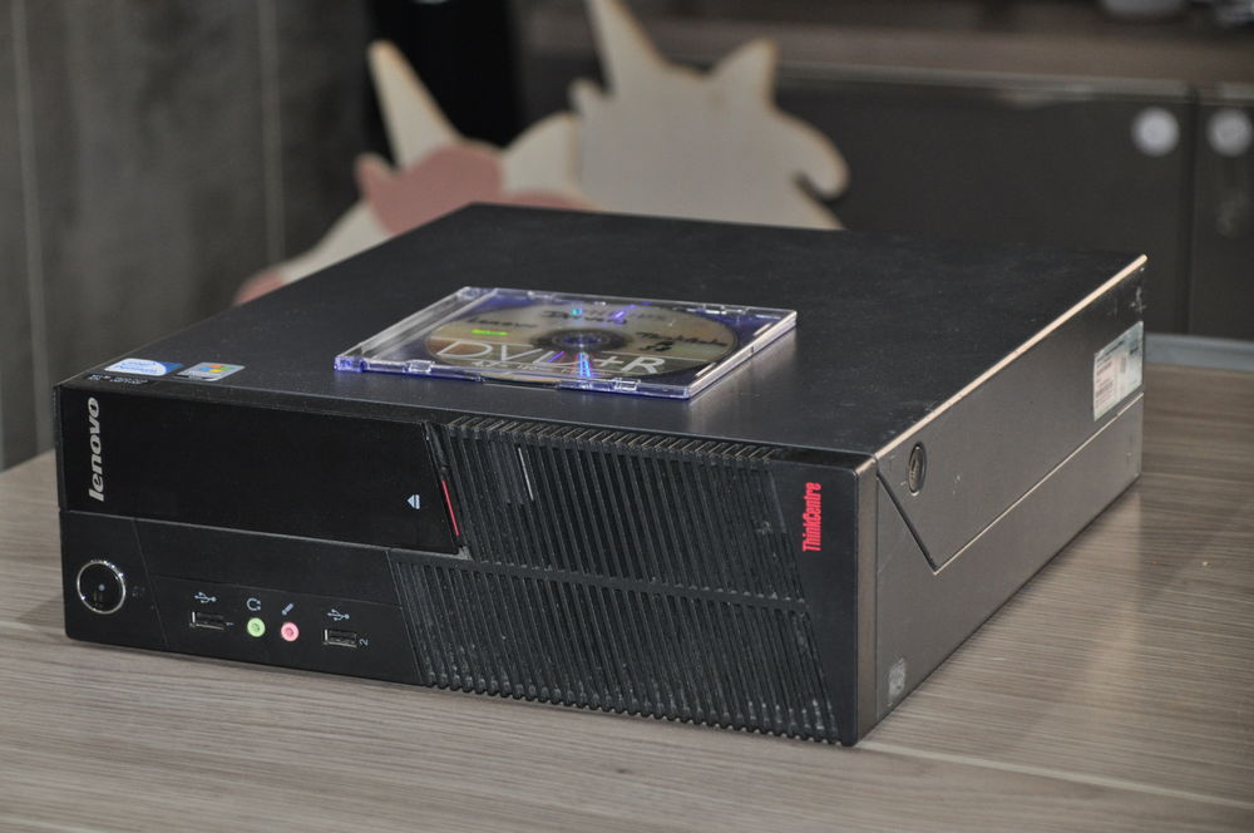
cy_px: 416
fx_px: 3548
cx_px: 627
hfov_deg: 20.0
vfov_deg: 13.4
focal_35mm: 102
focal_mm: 68
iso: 800
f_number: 5
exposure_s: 1/60
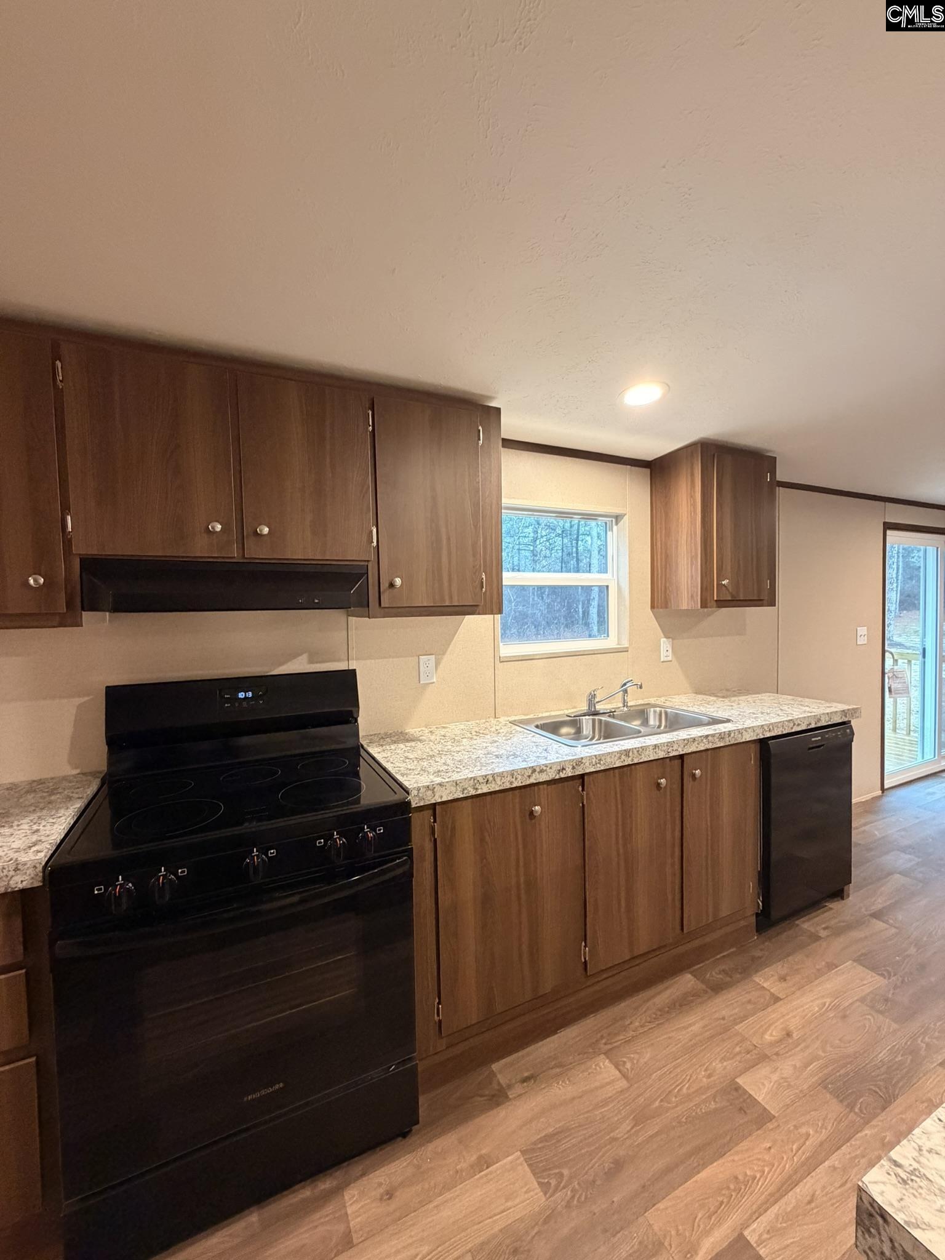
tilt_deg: -1.6
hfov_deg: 85.7
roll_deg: +0.7
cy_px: 630
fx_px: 510
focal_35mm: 14
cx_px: 472
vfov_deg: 102.1
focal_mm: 2.22
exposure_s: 1/60
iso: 500
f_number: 2.2
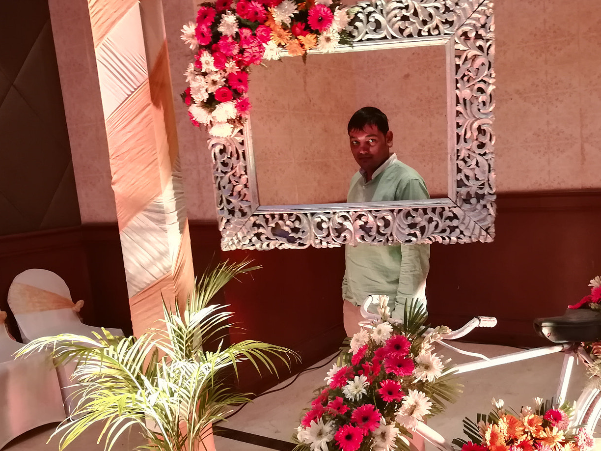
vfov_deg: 41.7
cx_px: 382
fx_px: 590
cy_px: 263
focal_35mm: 34
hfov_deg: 53.3
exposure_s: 1/20
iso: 500
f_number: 2.2
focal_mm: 3.83
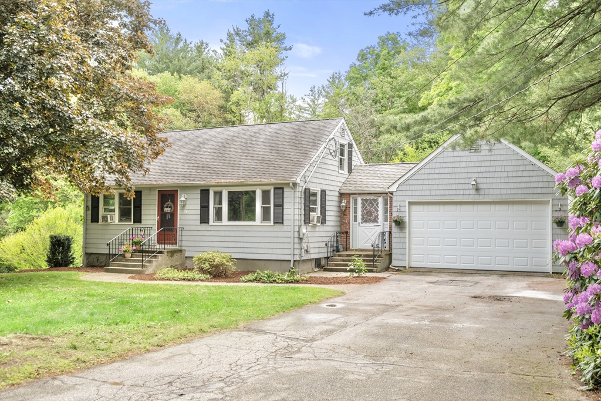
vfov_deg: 37.9
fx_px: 584
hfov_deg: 54.4
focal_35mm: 35
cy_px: 200
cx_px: 300
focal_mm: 35
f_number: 7.1
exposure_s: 1/160
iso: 320
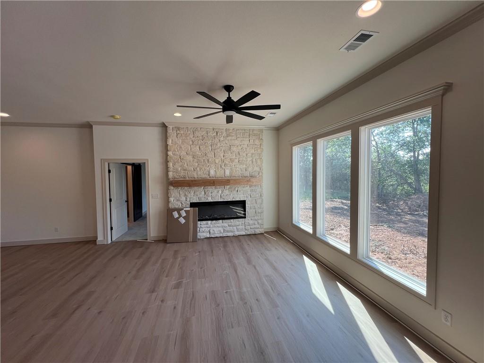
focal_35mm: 13
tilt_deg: -2.7
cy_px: 182
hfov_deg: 106.2
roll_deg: +0.9
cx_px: 242
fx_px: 182
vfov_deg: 89.9
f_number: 1.8
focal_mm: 1.57
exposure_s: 1/120
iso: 32
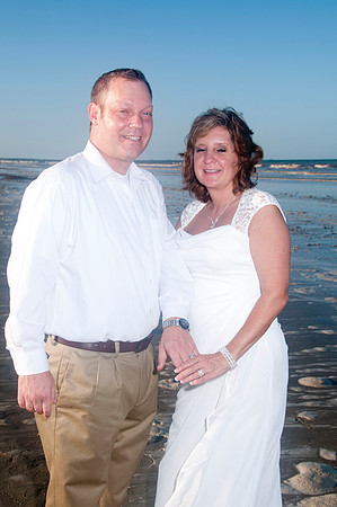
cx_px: 168
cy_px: 254
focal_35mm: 51
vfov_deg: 38.9
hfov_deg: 26.4
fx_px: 718
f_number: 10
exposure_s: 1/250
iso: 100
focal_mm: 34
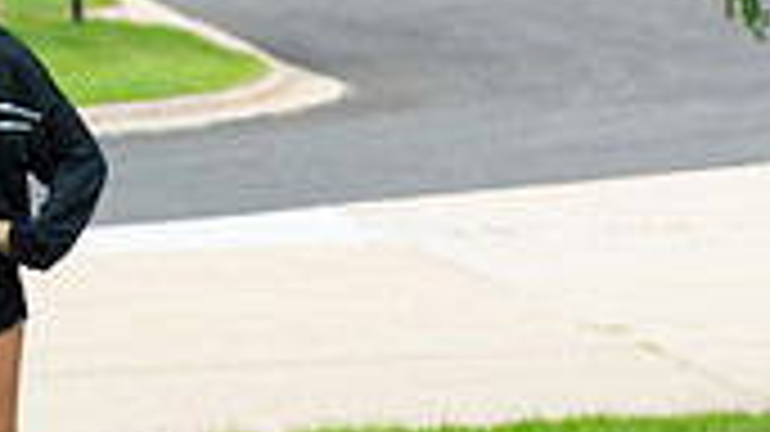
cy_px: 475
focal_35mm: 292
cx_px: 1292
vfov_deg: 4.1
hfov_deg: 7.2
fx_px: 5959
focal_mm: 82
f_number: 5.6
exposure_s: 1/1000
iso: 1250
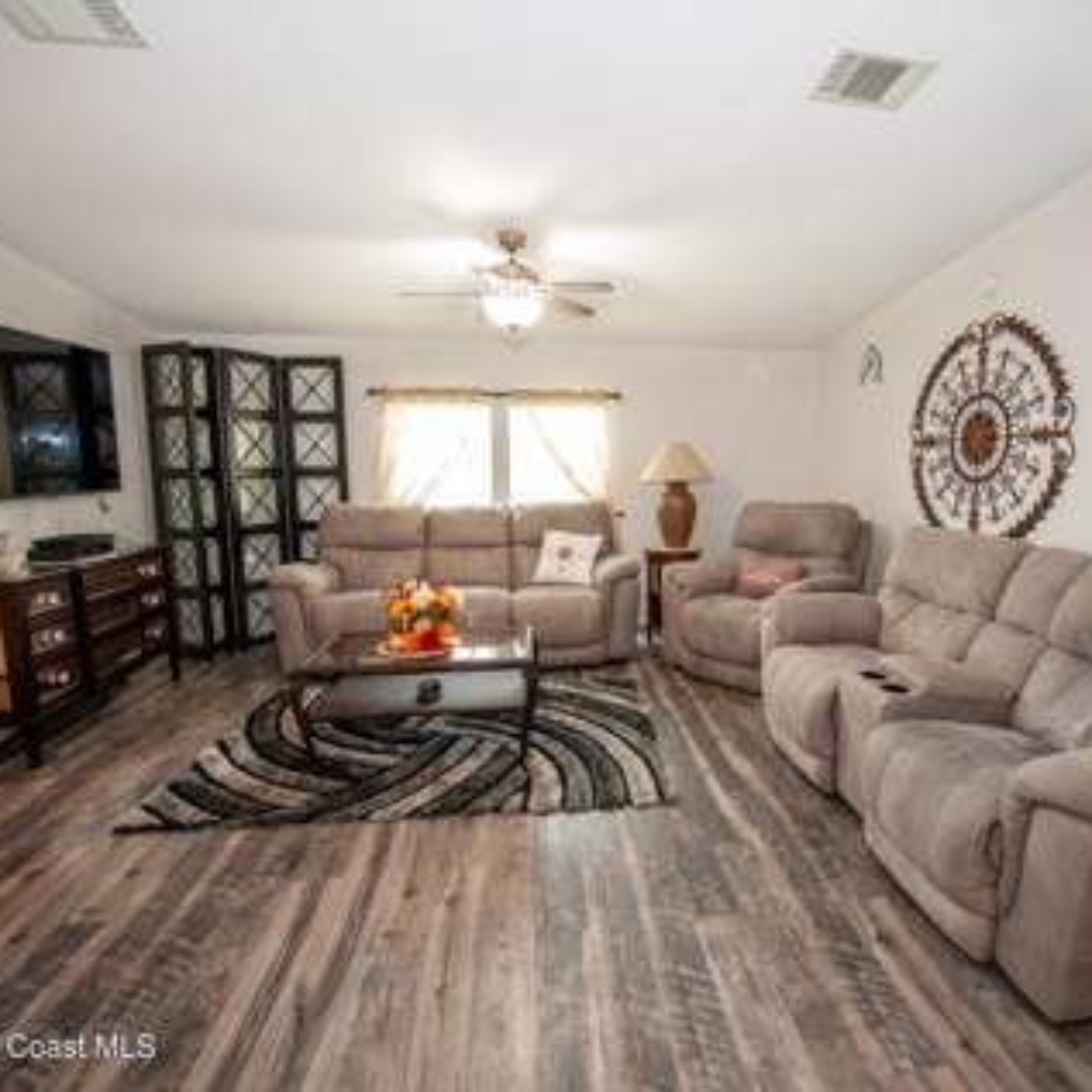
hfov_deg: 80.1
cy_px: 546
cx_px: 637
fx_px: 642
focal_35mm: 18
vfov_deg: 80.7
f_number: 3.2
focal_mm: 14
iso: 1250
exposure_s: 1/200
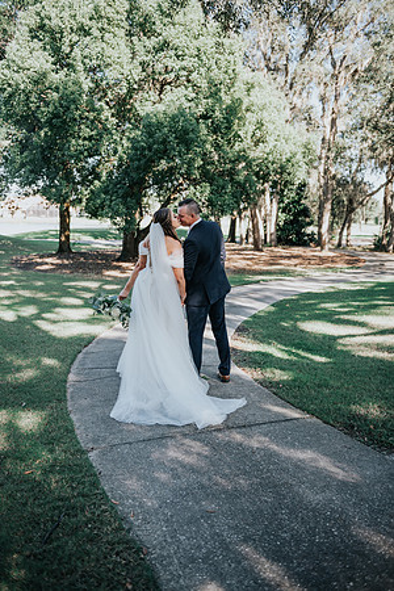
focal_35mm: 32
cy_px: 296
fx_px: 525
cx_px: 197
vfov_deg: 58.7
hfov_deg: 41.1
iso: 125
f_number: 2.8
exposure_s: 1/250
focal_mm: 32
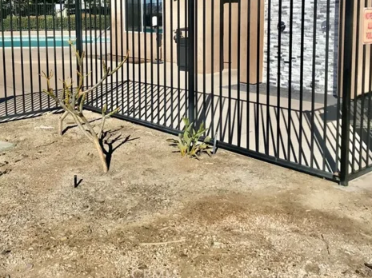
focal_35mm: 45
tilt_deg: -7.2
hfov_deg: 42.1
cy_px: 59
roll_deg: -0.8
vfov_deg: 31.4
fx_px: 483
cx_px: 179
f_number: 1.8
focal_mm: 3.99
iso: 20
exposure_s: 1/3300
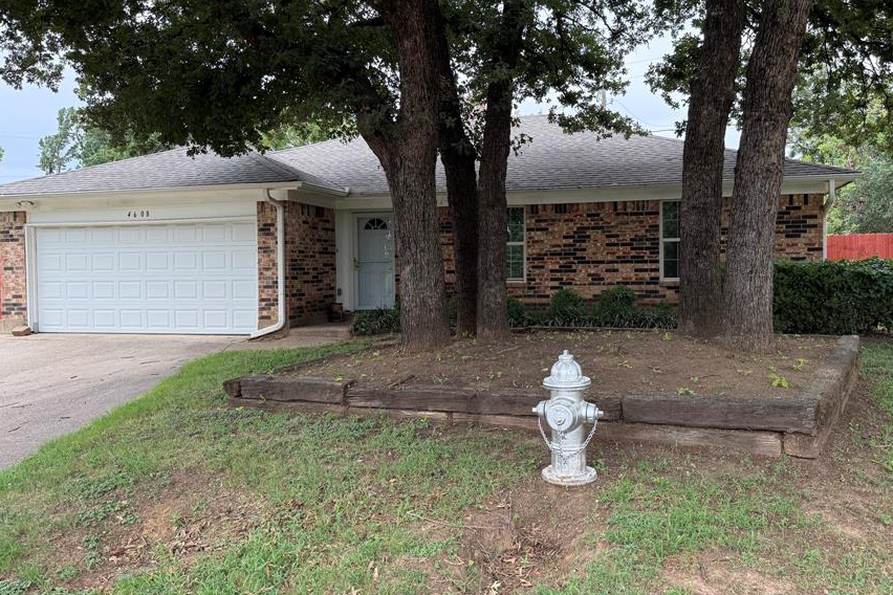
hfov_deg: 61.8
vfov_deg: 43.6
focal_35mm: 30
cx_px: 492
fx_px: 744
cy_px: 282
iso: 100
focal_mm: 6.76
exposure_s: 1/888
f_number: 1.78
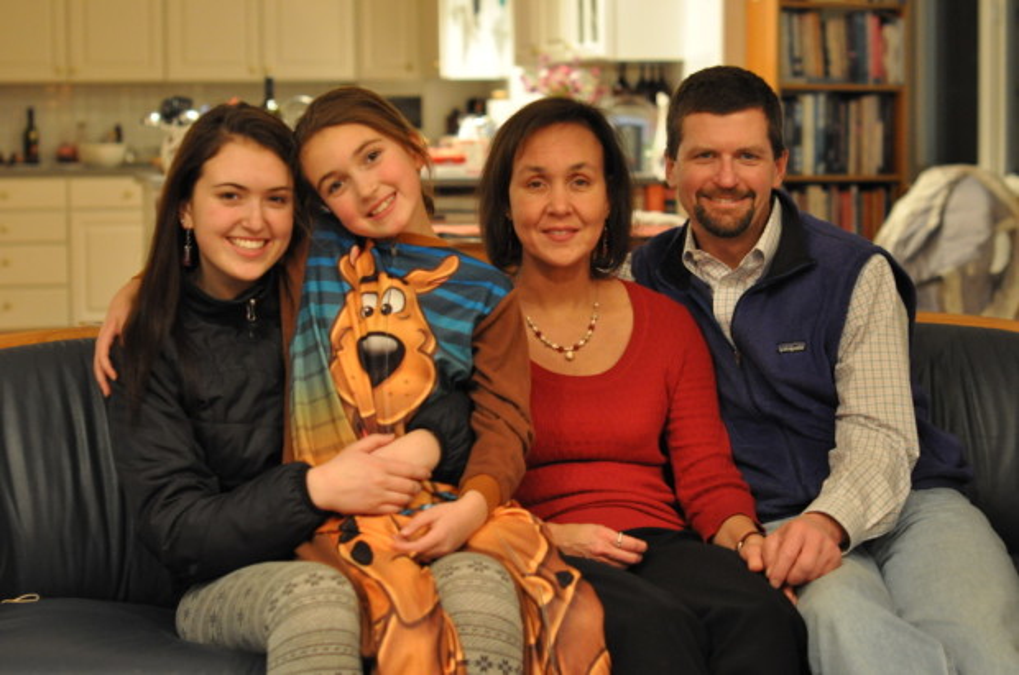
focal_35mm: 75
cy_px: 338
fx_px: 2119
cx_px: 510
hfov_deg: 27.0
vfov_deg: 18.1
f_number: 2.5
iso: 1600
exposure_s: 1/25
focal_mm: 50
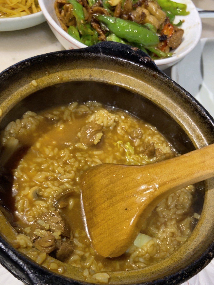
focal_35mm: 60
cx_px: 107
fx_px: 495
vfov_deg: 32.2
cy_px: 142
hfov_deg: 24.4
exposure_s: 1/50
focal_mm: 4.25
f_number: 1.8
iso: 64
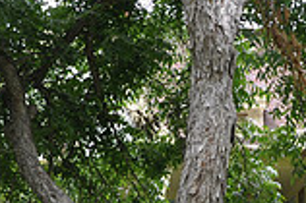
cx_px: 209
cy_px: 268
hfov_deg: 14.9
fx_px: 1170
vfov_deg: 9.7
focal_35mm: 138
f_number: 7.1
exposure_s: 1/50
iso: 200
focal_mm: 25
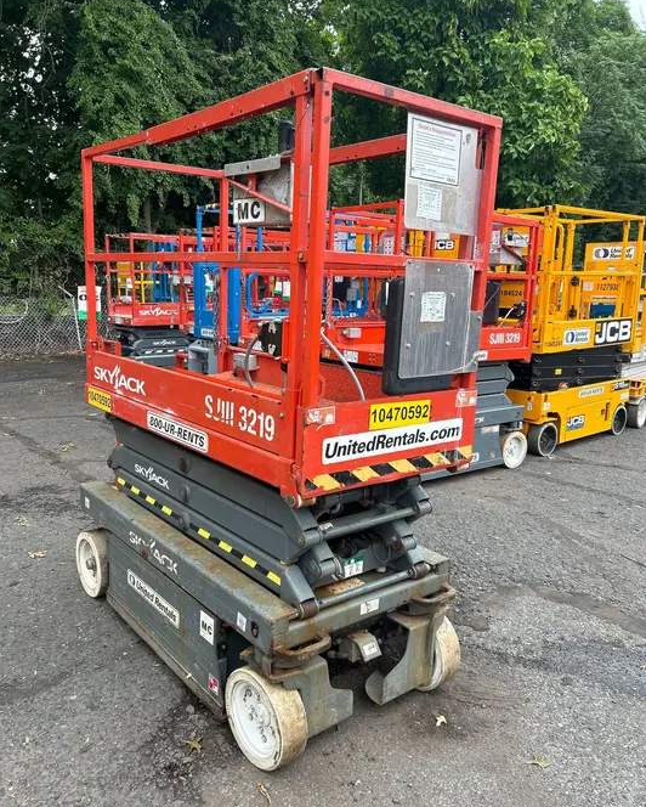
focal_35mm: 28
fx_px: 669
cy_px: 420
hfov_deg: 51.6
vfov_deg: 62.2
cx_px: 313
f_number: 1.5
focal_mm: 5.7
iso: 40
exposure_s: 1/221
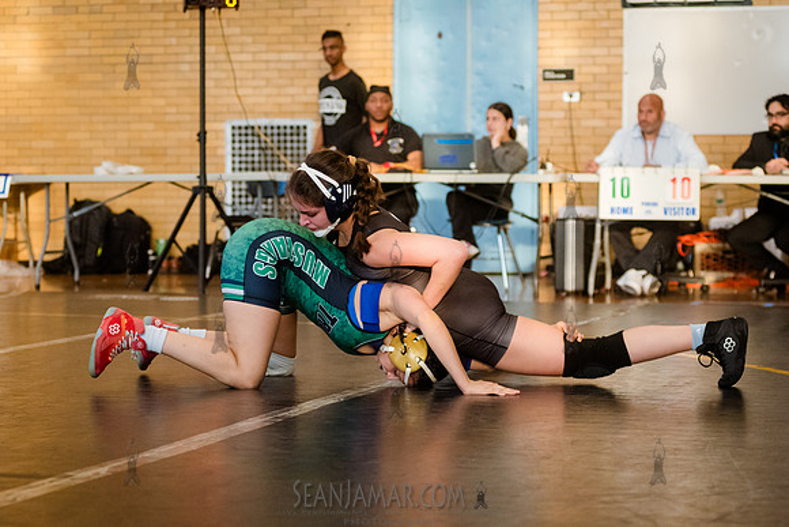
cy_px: 297
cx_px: 383
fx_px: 2060
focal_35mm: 94
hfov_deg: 21.7
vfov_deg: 14.6
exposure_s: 1/400
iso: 5000
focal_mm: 80
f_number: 3.5
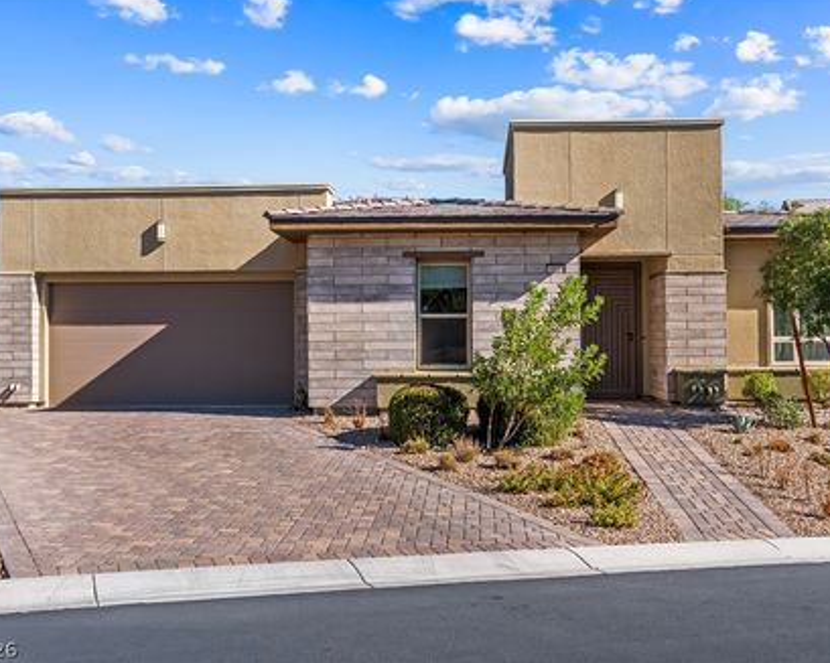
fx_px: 958
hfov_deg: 46.8
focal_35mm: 39
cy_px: 326
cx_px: 426
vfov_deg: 38.2
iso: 400
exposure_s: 1/8000
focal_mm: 23
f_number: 8
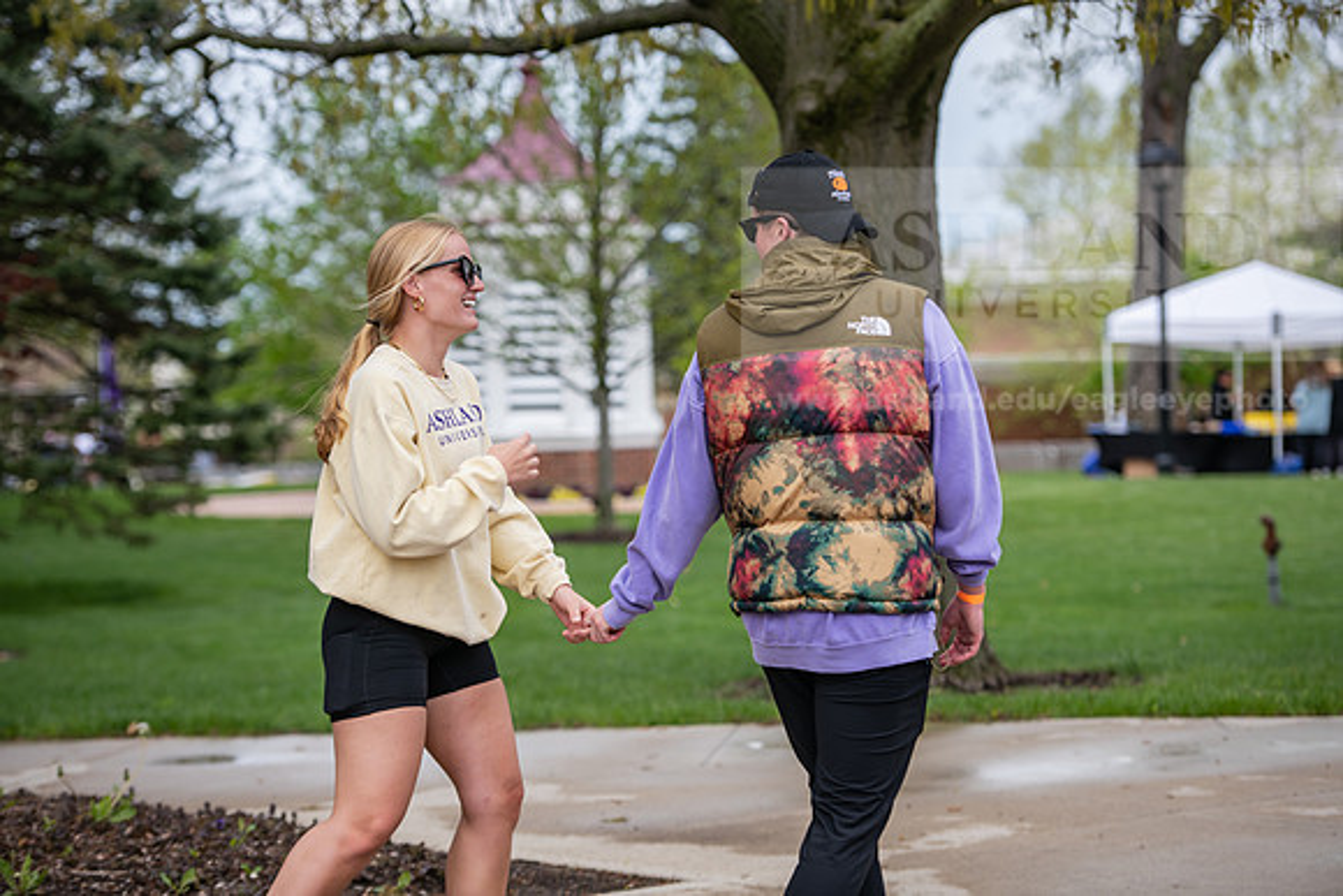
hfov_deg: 18.6
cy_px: 448
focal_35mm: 110
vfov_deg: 12.5
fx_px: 4104
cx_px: 672
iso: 125
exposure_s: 1/640
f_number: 3.5
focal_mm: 110
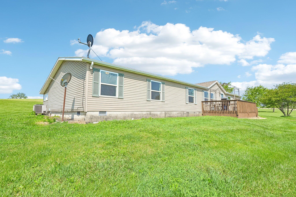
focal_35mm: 18
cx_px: 148
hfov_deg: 88.4
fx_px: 152
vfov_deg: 65.9
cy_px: 98
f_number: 4
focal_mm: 18.5
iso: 400
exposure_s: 1/3000
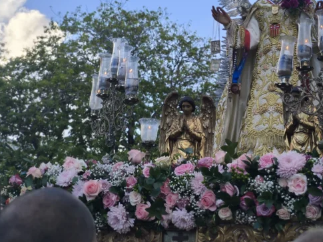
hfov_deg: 27.9
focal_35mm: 69
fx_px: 644
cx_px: 229
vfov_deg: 21.2
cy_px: 74
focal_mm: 7.1
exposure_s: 1/628
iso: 50
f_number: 1.9
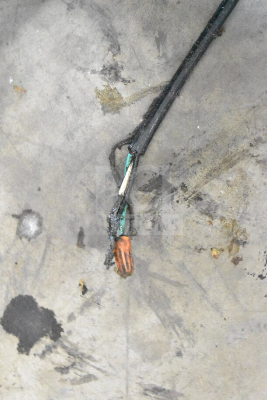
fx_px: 917
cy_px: 200
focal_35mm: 82
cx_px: 134
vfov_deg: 24.6
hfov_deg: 16.6
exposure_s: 1/30
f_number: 5.6
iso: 25600
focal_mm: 55
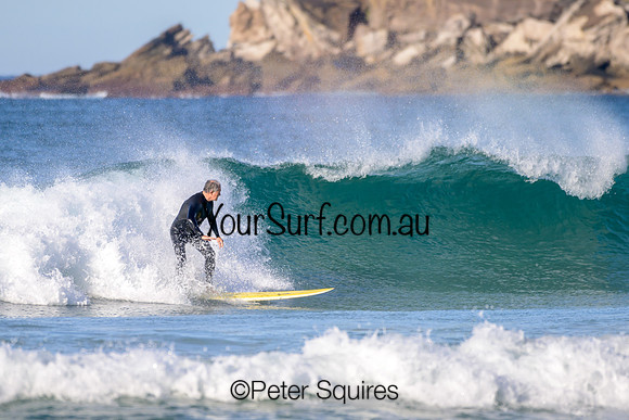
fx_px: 11989
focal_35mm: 686
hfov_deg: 3.0
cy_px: 182
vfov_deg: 2.0
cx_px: 302
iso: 220
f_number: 5.6
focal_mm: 500
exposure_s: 1/2000
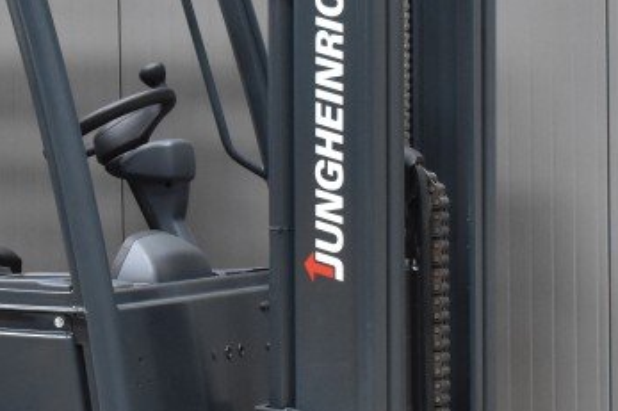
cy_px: 310
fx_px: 2758
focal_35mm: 161
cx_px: 125
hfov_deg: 12.7
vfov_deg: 8.5
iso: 1250
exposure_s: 1/25
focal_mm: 31
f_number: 6.3
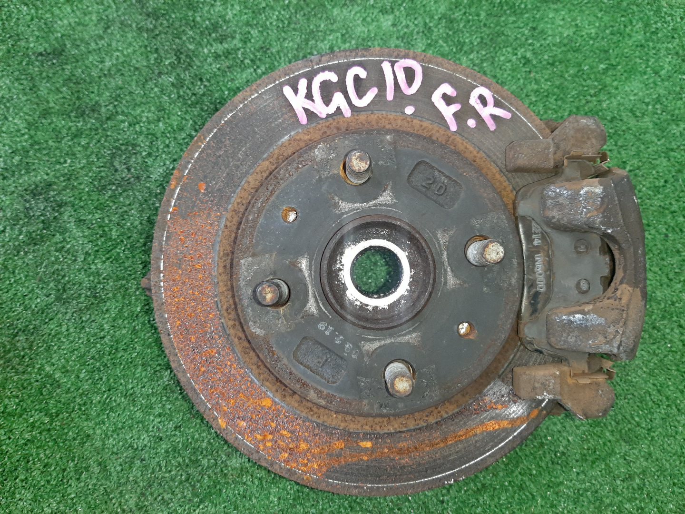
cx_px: 342
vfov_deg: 53.1
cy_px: 257
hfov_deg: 67.3
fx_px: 515
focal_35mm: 26
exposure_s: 1/50
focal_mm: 3.93
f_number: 1.7
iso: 194
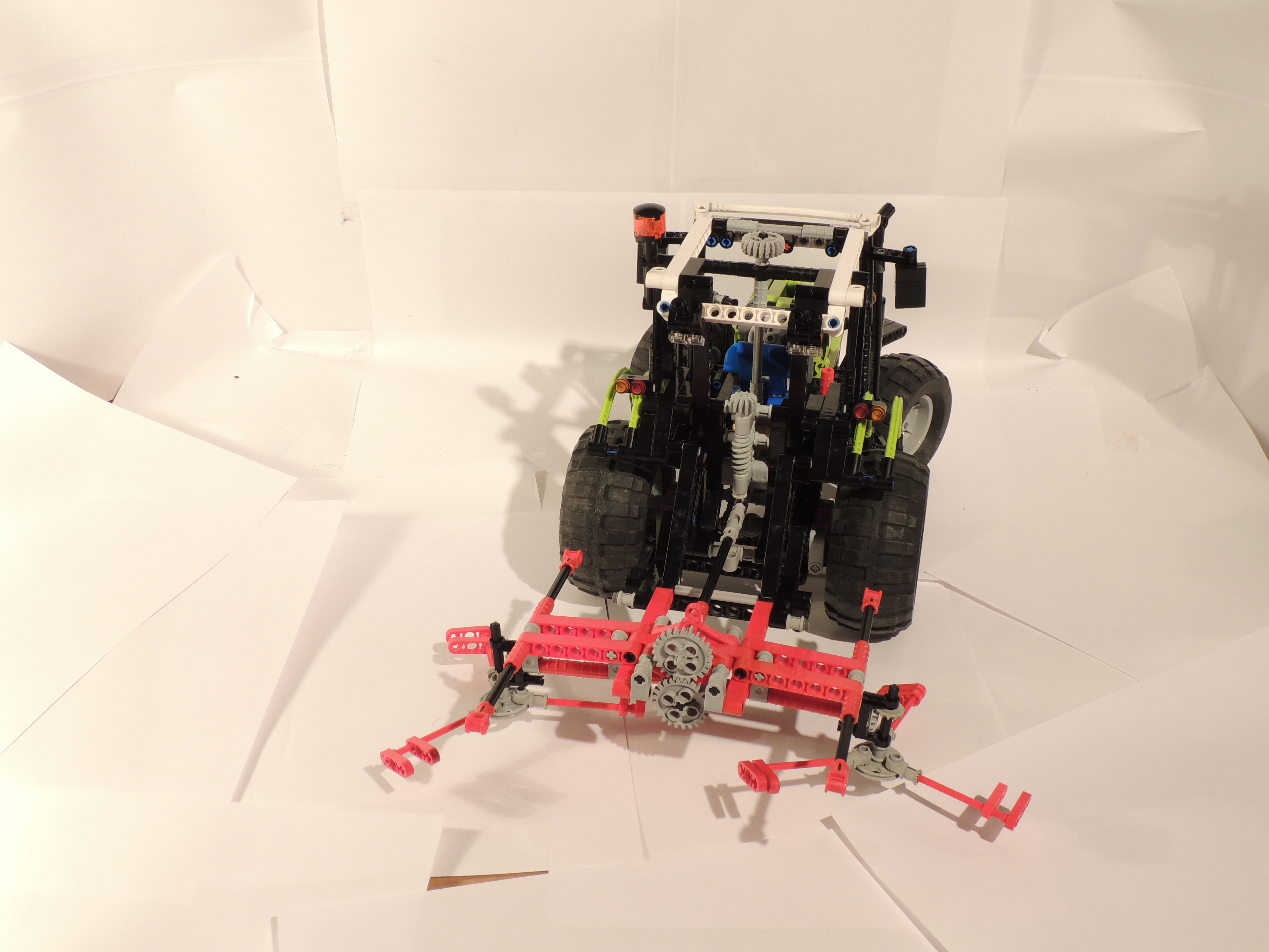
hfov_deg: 46.8
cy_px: 476
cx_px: 634
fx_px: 1466
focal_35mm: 40
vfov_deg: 36.0
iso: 100
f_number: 5.9
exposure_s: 1/2.5
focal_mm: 7.1
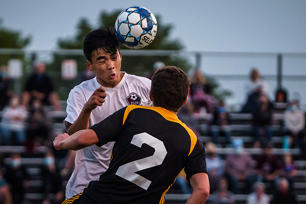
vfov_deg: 3.0
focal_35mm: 457
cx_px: 72
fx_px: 3887
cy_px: 169
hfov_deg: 4.5
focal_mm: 200
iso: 3200
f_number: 4
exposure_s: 1/1600
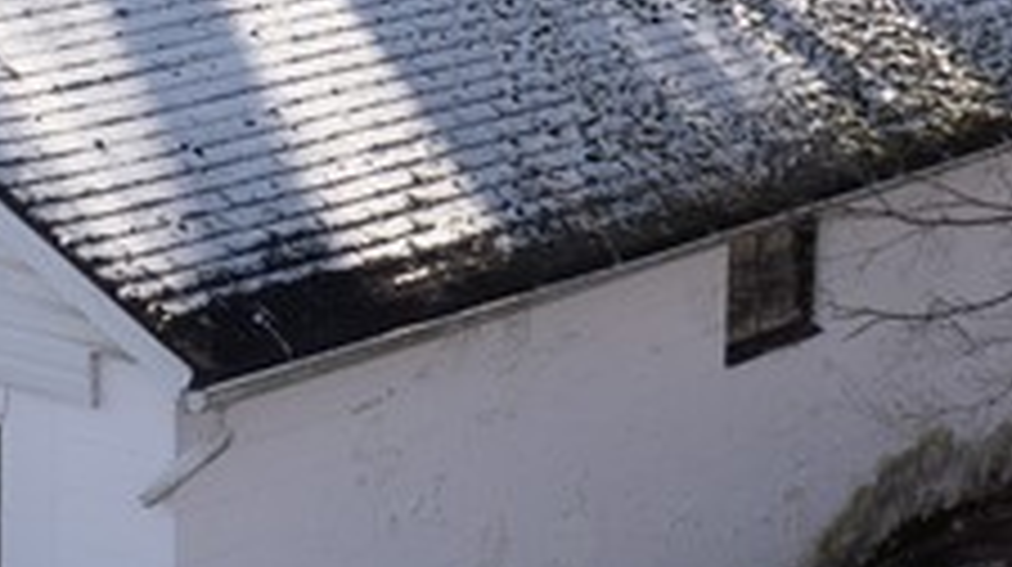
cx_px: 85
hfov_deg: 17.7
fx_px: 3190
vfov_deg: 10.1
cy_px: 50
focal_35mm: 119
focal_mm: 12.29
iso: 200
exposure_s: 1/240
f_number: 4.5
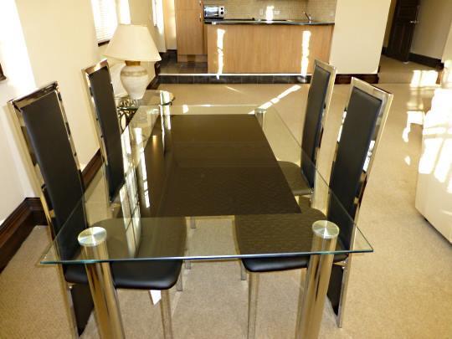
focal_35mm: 24
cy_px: 170
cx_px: 226
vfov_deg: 56.8
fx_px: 313
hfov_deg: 71.6
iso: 160
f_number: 3.3
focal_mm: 4.3
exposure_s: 1/60
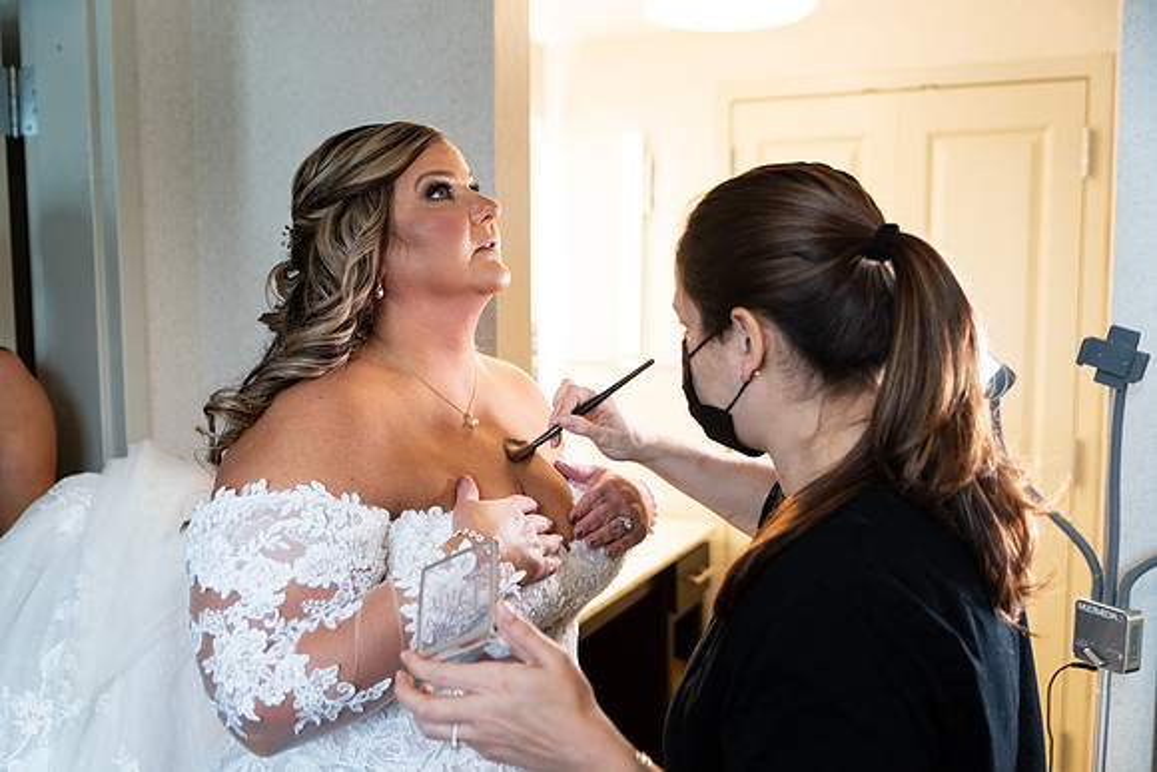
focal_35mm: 36
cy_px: 386
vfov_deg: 36.9
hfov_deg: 53.1
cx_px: 578
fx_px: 1157
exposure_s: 1/640
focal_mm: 36
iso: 2000
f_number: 2.8
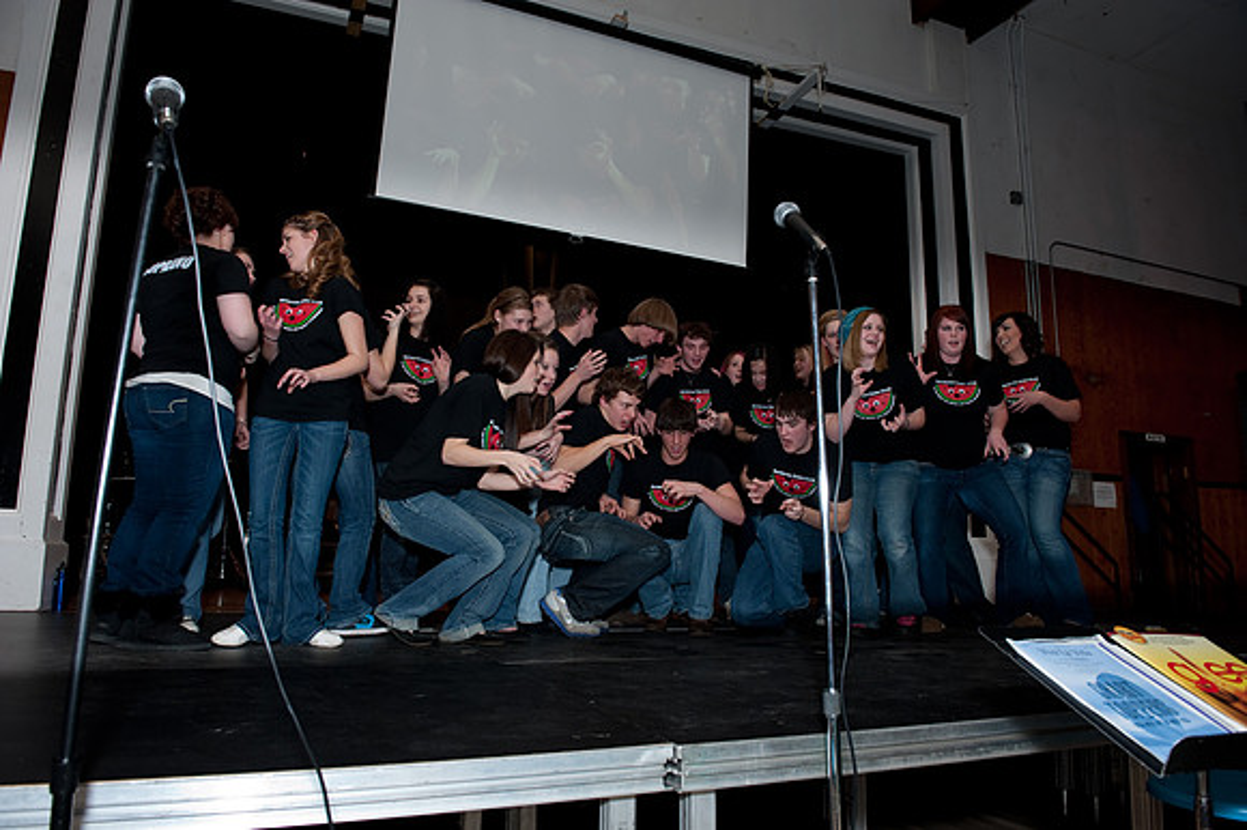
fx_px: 831
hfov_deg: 73.8
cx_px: 624
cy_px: 415
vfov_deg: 53.1
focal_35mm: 24
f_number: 5.6
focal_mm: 24
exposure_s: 1/125
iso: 560
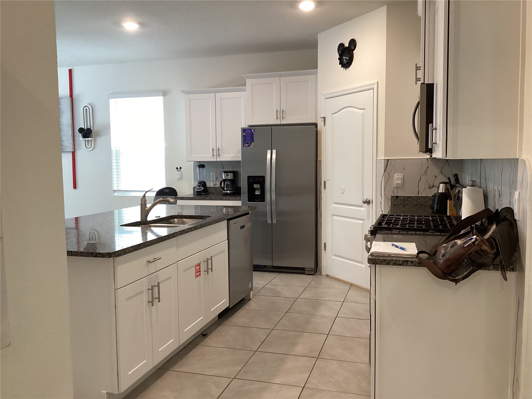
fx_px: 476
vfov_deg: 45.4
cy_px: 200
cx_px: 266
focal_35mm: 31
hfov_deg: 58.4
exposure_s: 1/60
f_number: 2.4
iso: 250
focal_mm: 3.3
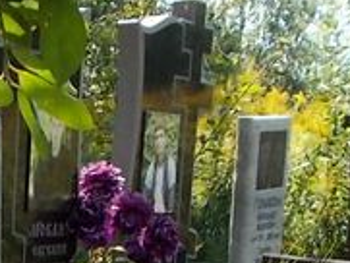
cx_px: -25
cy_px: 541
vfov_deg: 11.5
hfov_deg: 16.6
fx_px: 1164
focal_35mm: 115
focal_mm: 4.6
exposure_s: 1/250
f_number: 3.2
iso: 80
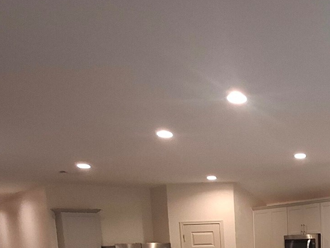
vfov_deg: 27.9
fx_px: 429
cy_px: 302
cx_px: 328
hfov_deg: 37.7
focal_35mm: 45
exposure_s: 1/40
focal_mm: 1.64
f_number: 2.2
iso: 125
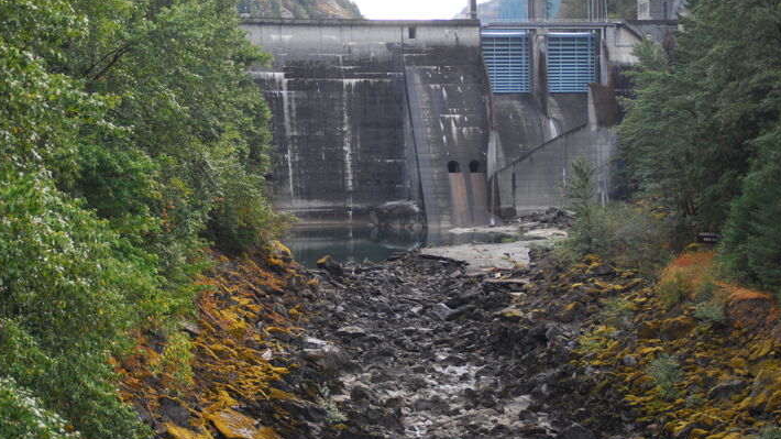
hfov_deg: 27.2
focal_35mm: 78
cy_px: 174
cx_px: 378
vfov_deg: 15.5
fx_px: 1615
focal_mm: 44
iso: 200
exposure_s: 1/125
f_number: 4
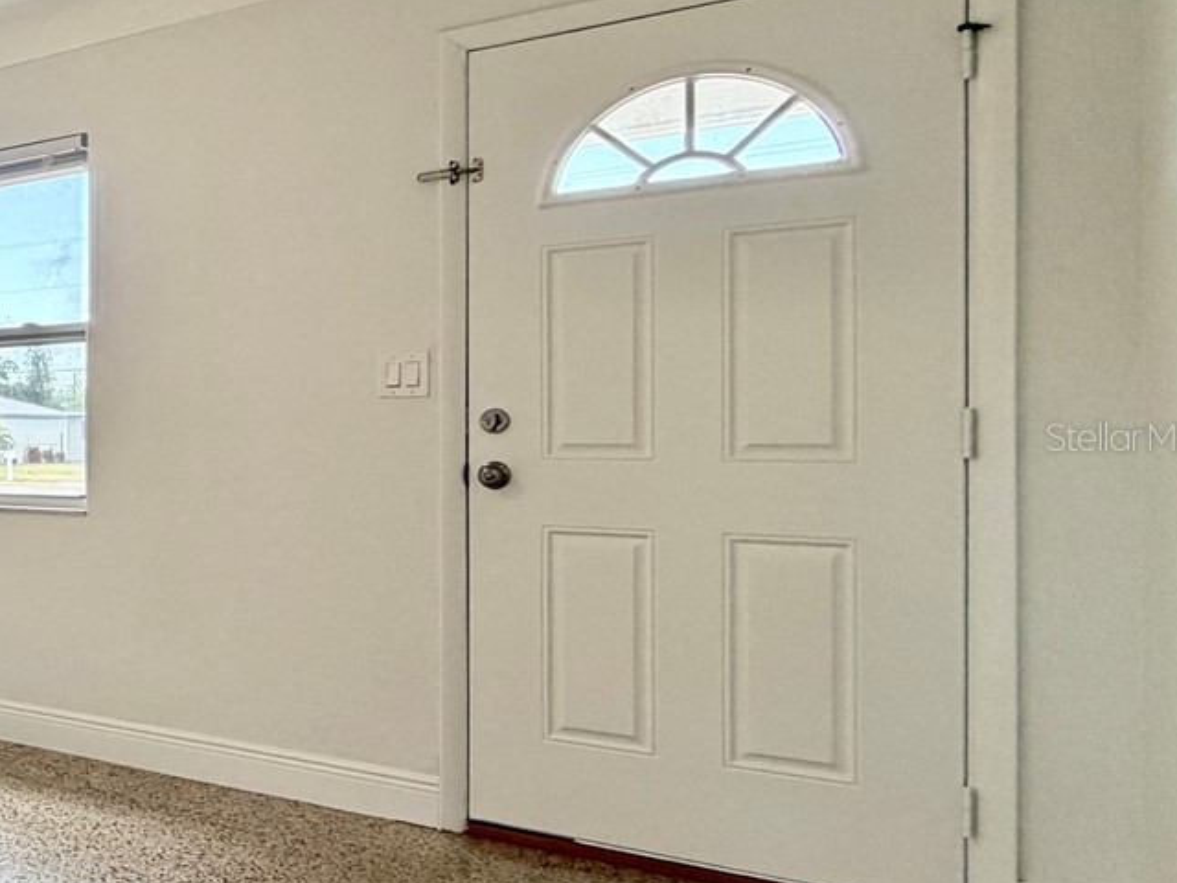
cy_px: 436
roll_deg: -0.4
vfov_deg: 40.7
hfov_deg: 38.3
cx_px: -252
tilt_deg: -1.0
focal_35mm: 35
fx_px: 1190
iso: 160
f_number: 2.2
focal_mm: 2.22
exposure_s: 1/120
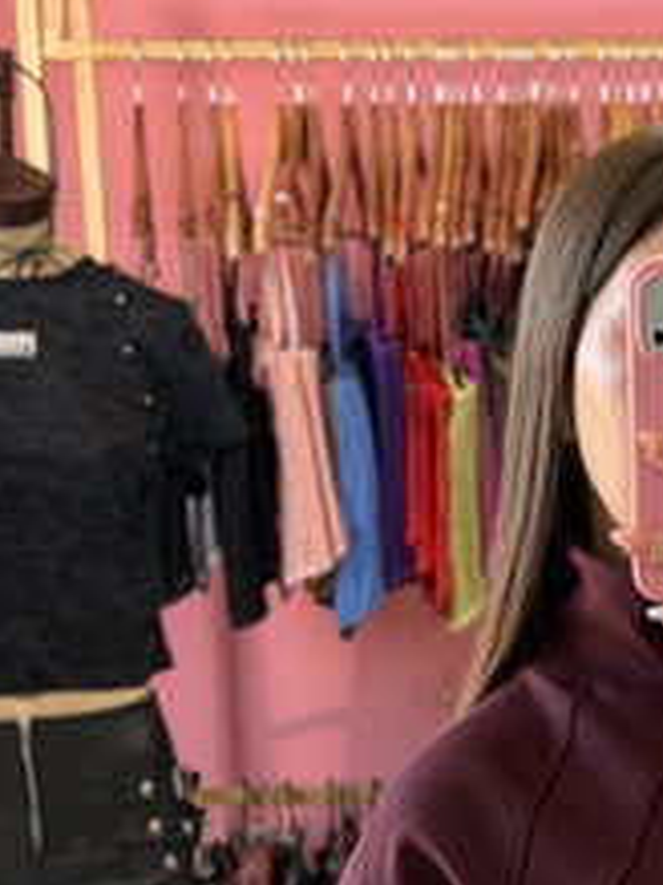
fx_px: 2991
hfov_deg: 12.4
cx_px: 760
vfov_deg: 16.2
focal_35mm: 117
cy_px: 1041
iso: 100
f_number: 1.78
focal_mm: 6.76
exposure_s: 1/121
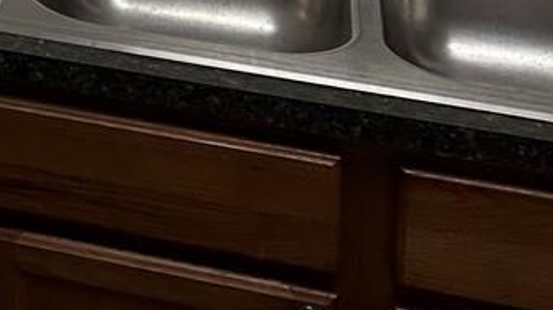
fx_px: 1832
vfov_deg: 8.2
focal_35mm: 125
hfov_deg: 14.5
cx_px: -522
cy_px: -630
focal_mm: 6.86
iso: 160
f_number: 1.78
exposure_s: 1/120
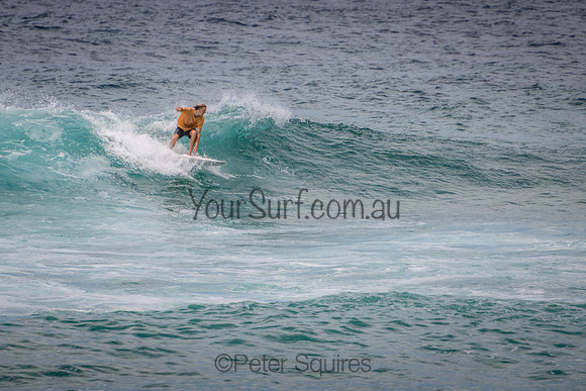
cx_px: 272
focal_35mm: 549
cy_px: 156
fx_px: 8944
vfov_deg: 2.5
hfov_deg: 3.8
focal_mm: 400
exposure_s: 1/2000
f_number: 5.6
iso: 220
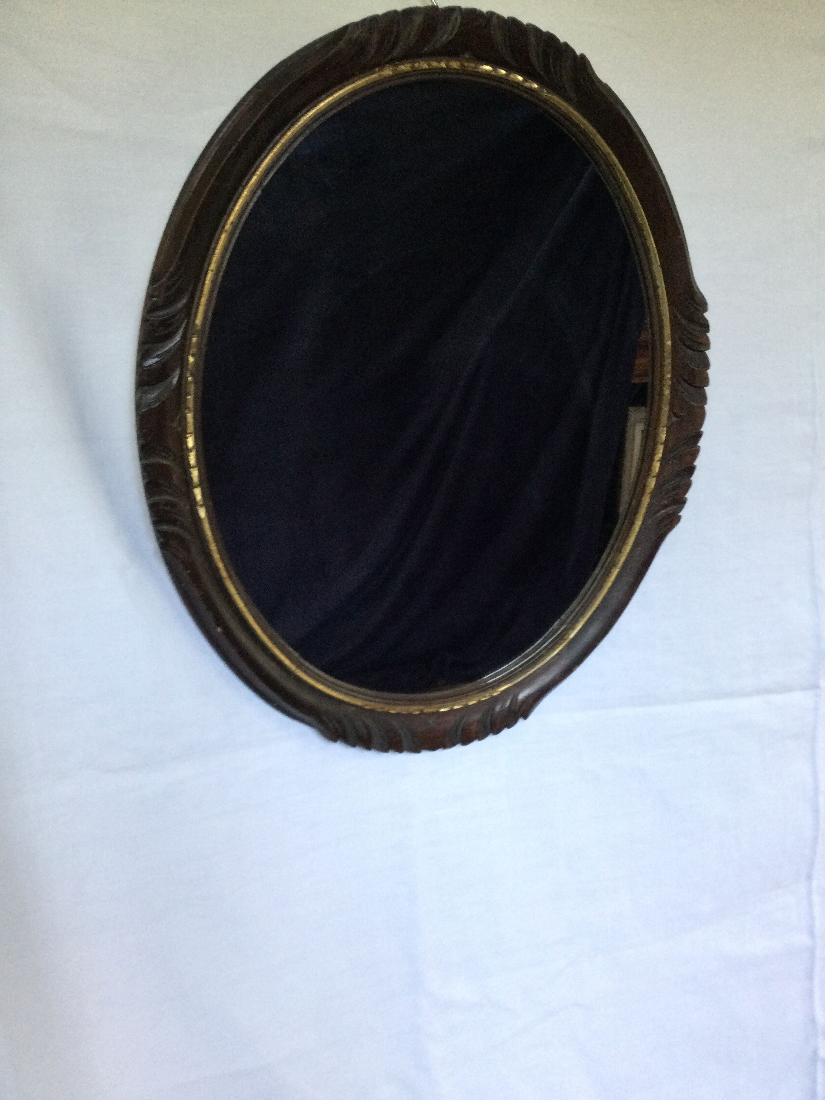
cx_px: 412
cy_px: 550
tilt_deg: -2.1
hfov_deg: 45.4
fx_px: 985
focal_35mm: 31
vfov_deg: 58.4
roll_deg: +2.5
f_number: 2.4
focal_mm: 3.3
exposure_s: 1/33
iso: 125
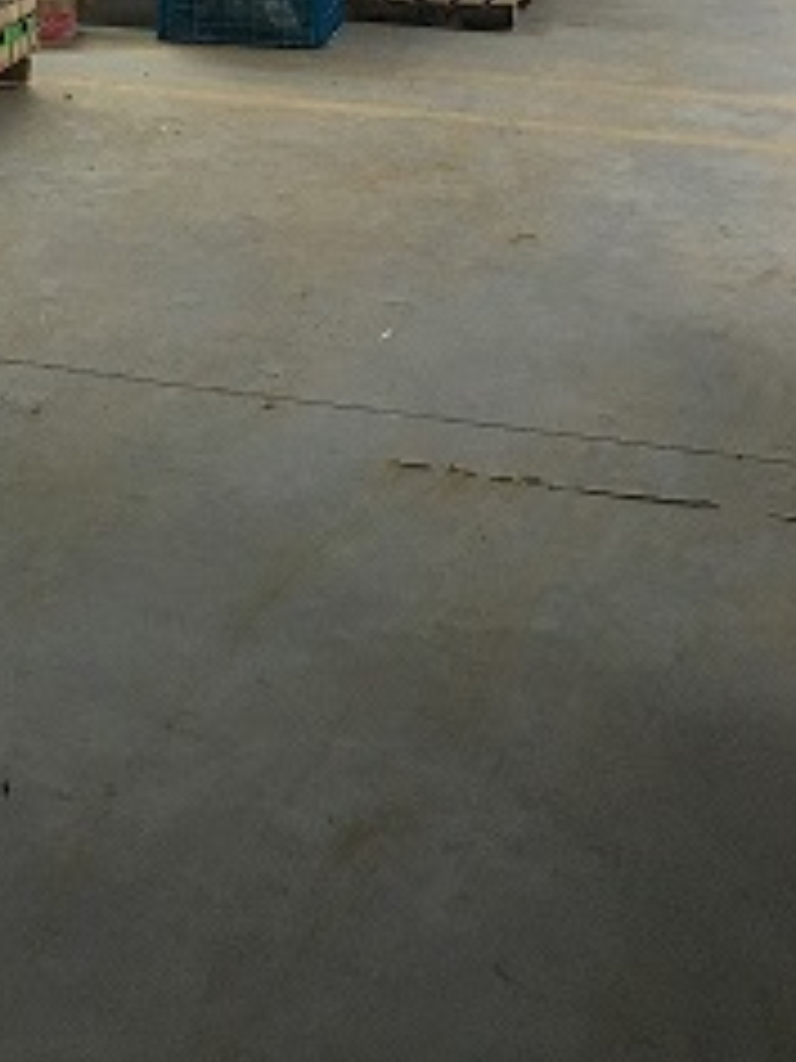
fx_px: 1901
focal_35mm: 62
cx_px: 225
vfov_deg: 28.7
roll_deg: -1.0
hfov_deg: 23.5
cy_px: -63
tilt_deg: -6.9
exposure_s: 1/25
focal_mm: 4.15
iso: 200
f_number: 2.2
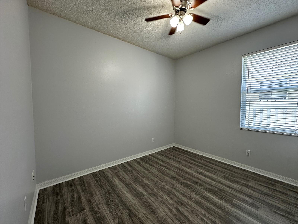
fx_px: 121
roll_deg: -0.3
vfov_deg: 85.7
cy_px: 112
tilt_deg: -2.4
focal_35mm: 14
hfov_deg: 102.1
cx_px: 149
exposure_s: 1/120
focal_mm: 2.22
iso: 200
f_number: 2.2
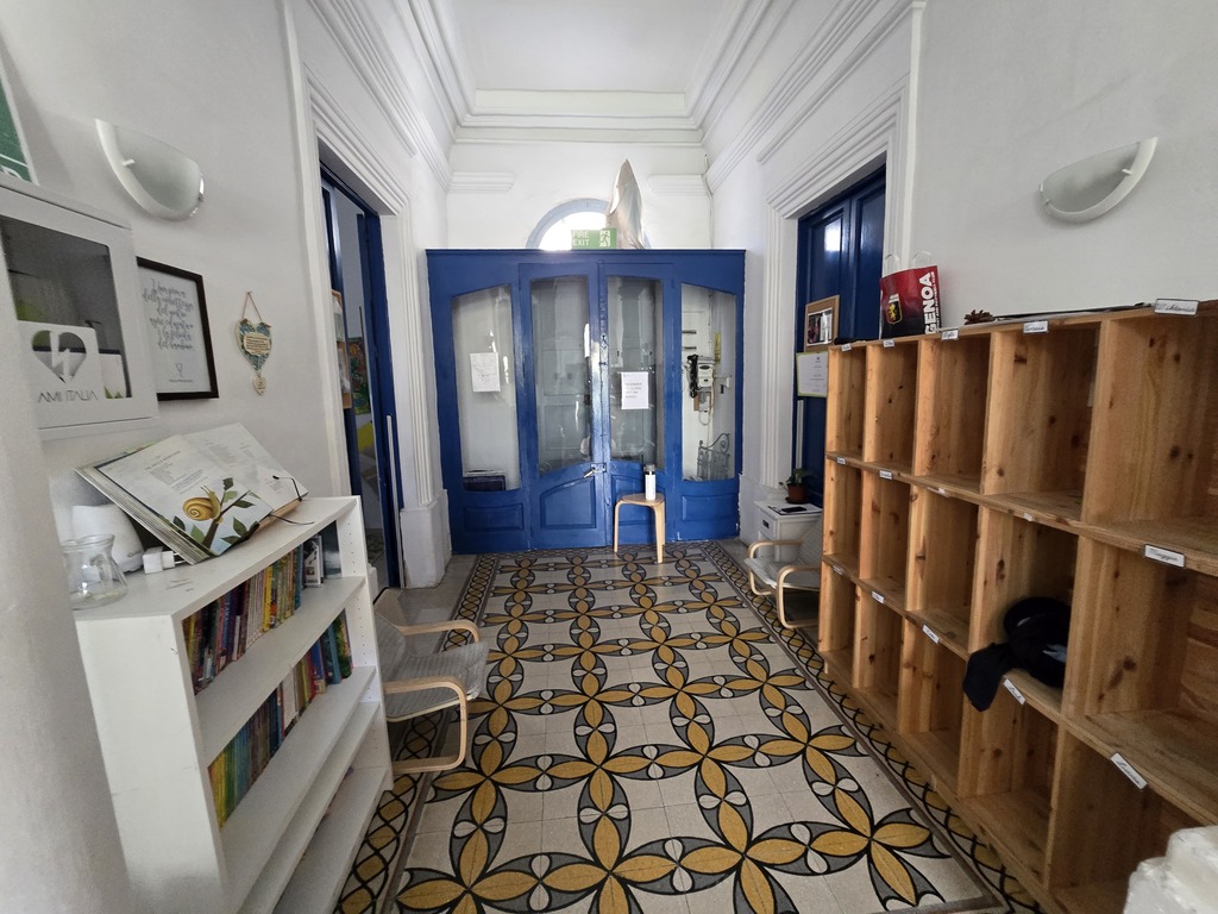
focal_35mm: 13
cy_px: 457
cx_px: 609
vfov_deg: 89.9
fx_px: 457
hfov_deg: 106.2
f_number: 2.2
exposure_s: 1/50
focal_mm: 2.2
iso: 800
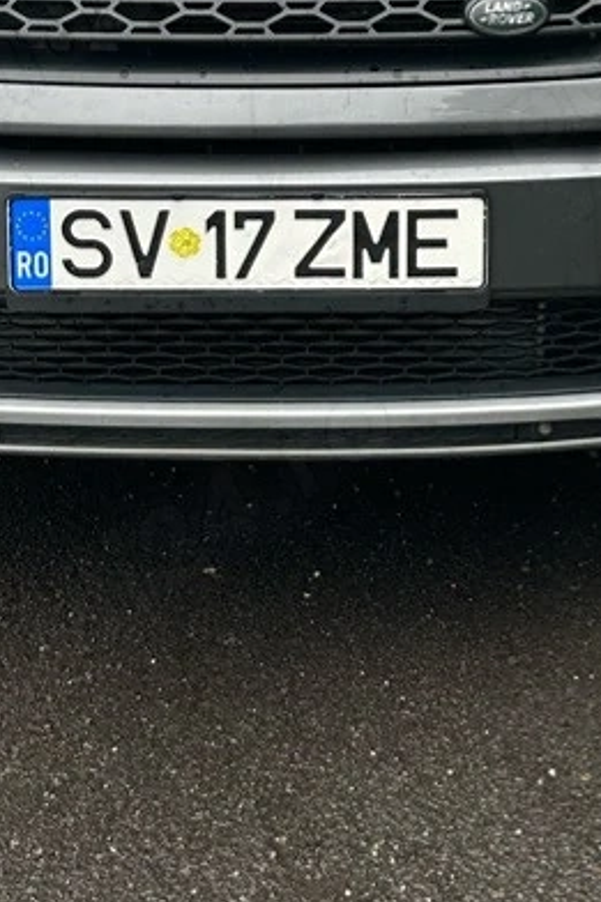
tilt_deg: -18.8
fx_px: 2130
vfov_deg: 23.2
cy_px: 69
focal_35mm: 85
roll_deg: +0.8
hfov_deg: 16.1
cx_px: 295
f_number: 1.78
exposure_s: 1/174
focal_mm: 6.86
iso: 64
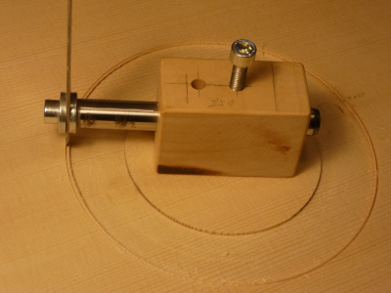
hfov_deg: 23.3
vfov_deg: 17.6
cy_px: 146
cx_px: 196
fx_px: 949
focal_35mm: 84
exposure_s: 1/80
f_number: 4.8
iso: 320
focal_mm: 15
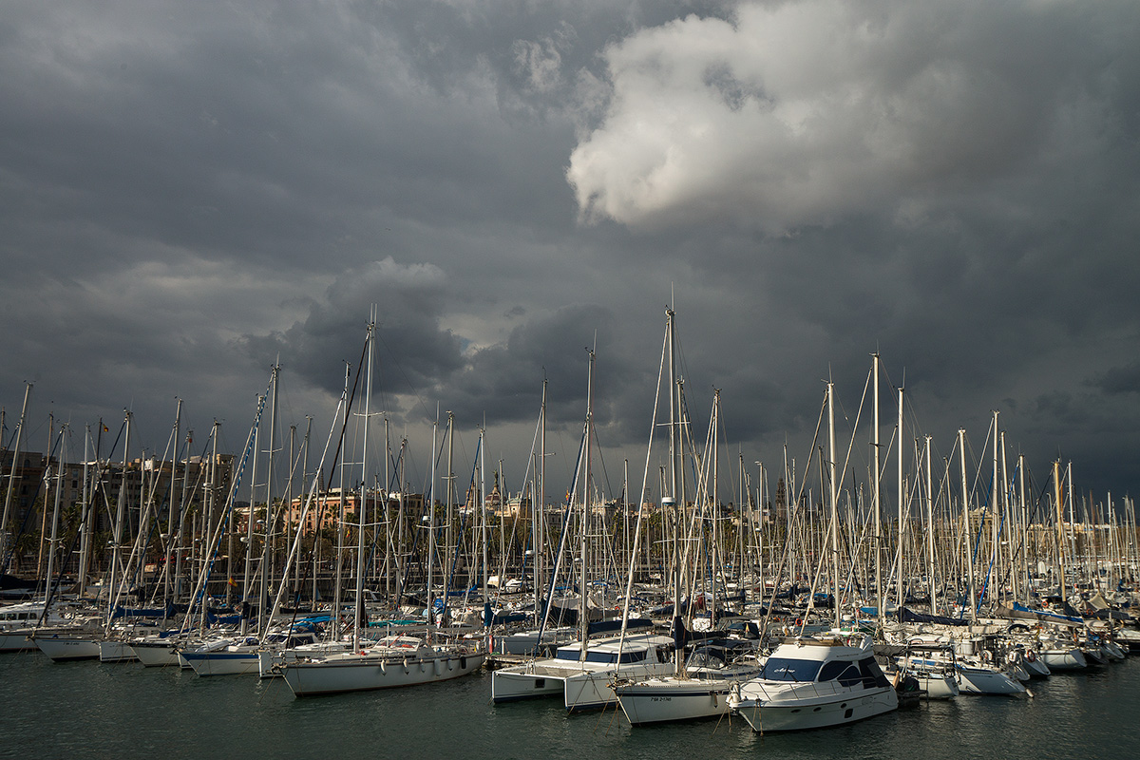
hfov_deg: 54.4
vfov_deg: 37.9
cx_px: 570
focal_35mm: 35
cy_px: 380
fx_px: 1108
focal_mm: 35
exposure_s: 1/160
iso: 250
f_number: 13
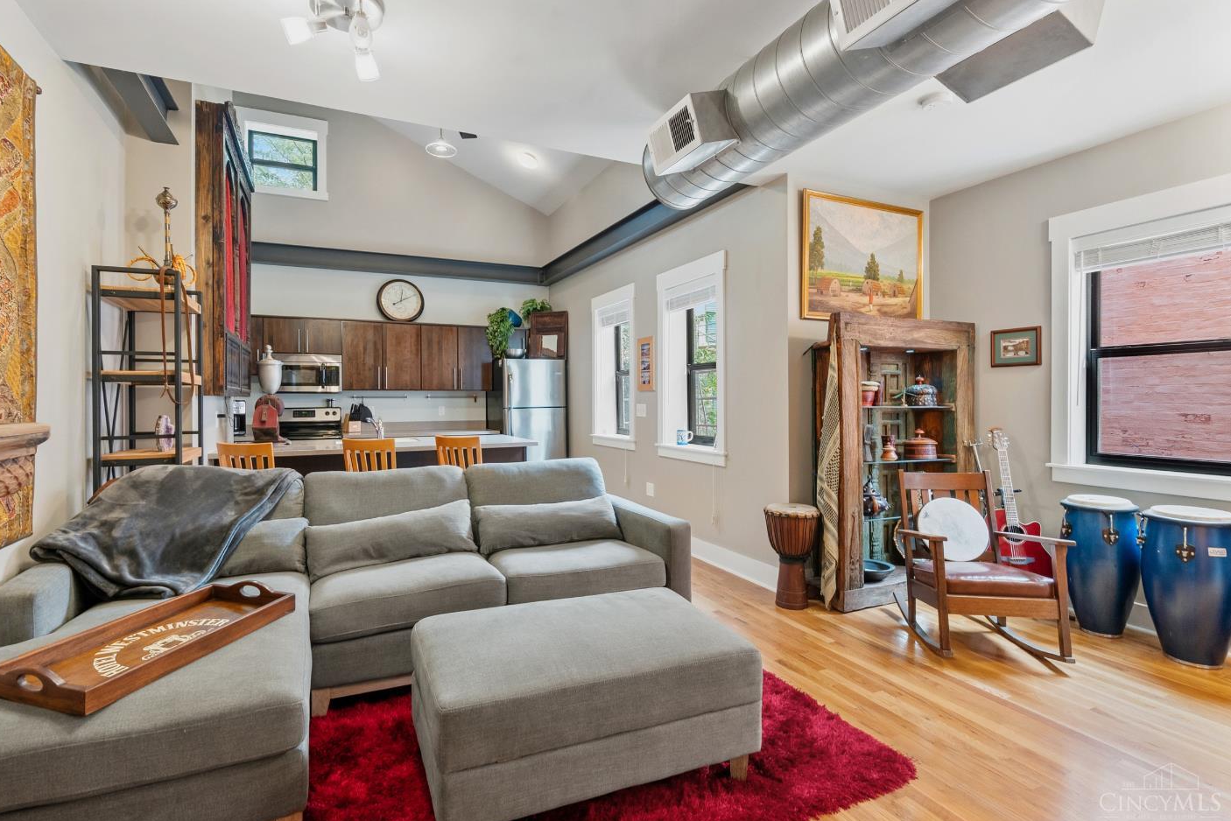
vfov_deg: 73.7
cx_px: 577
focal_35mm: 16
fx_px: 547
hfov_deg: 96.6
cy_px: 395
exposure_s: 1.6
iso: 400
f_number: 9
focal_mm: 10
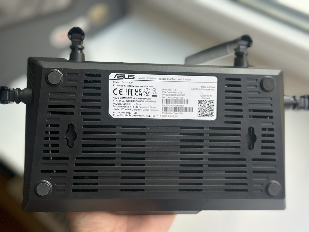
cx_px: 154
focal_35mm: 48
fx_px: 428
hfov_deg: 39.7
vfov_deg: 30.3
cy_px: 116
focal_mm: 6.86
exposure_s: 1/231
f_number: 1.78
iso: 80
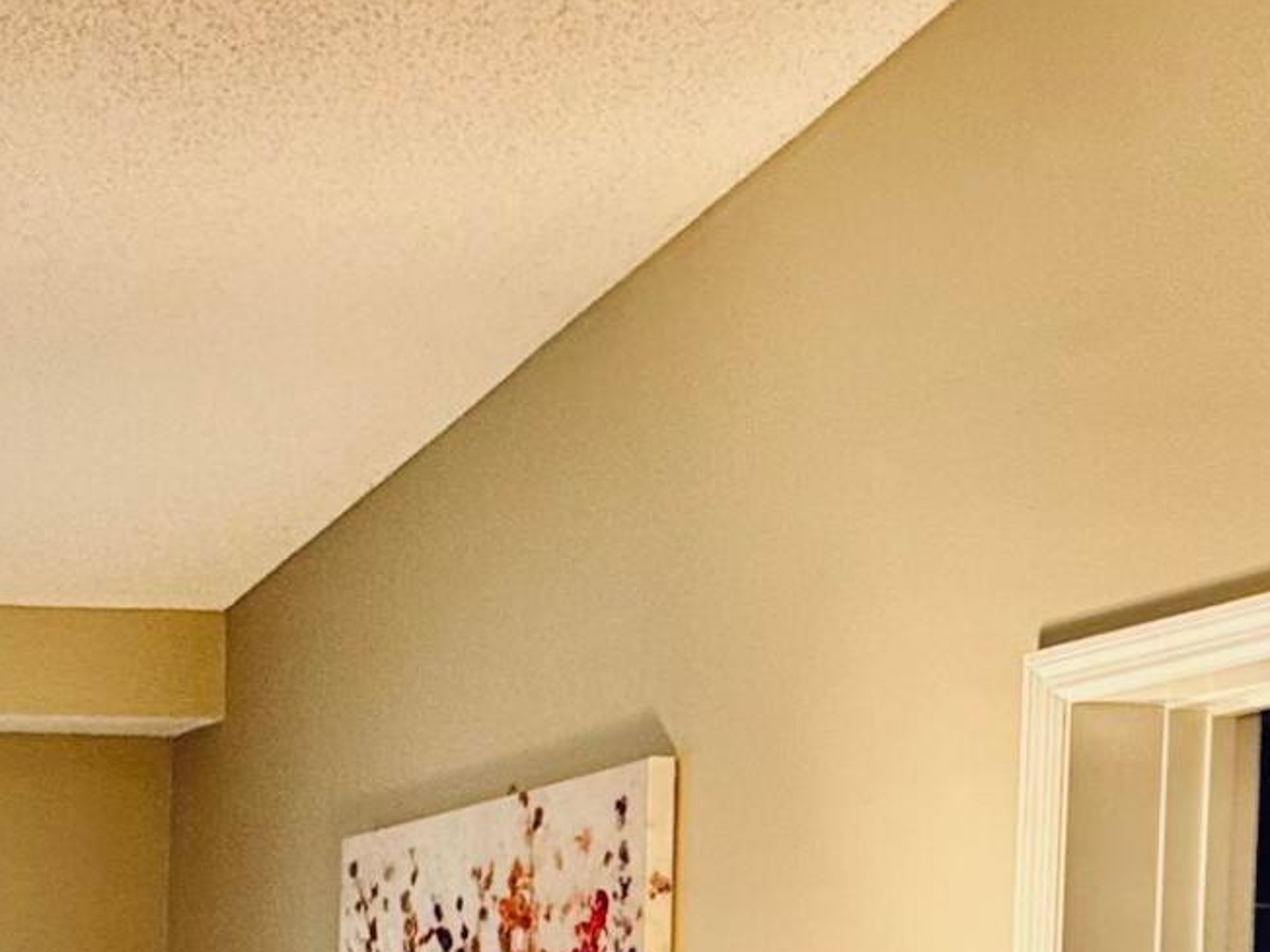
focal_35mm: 106
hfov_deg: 16.2
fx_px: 3889
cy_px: 1400
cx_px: -890
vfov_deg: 13.2
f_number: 1.78
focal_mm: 6.86
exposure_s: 1/60
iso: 160
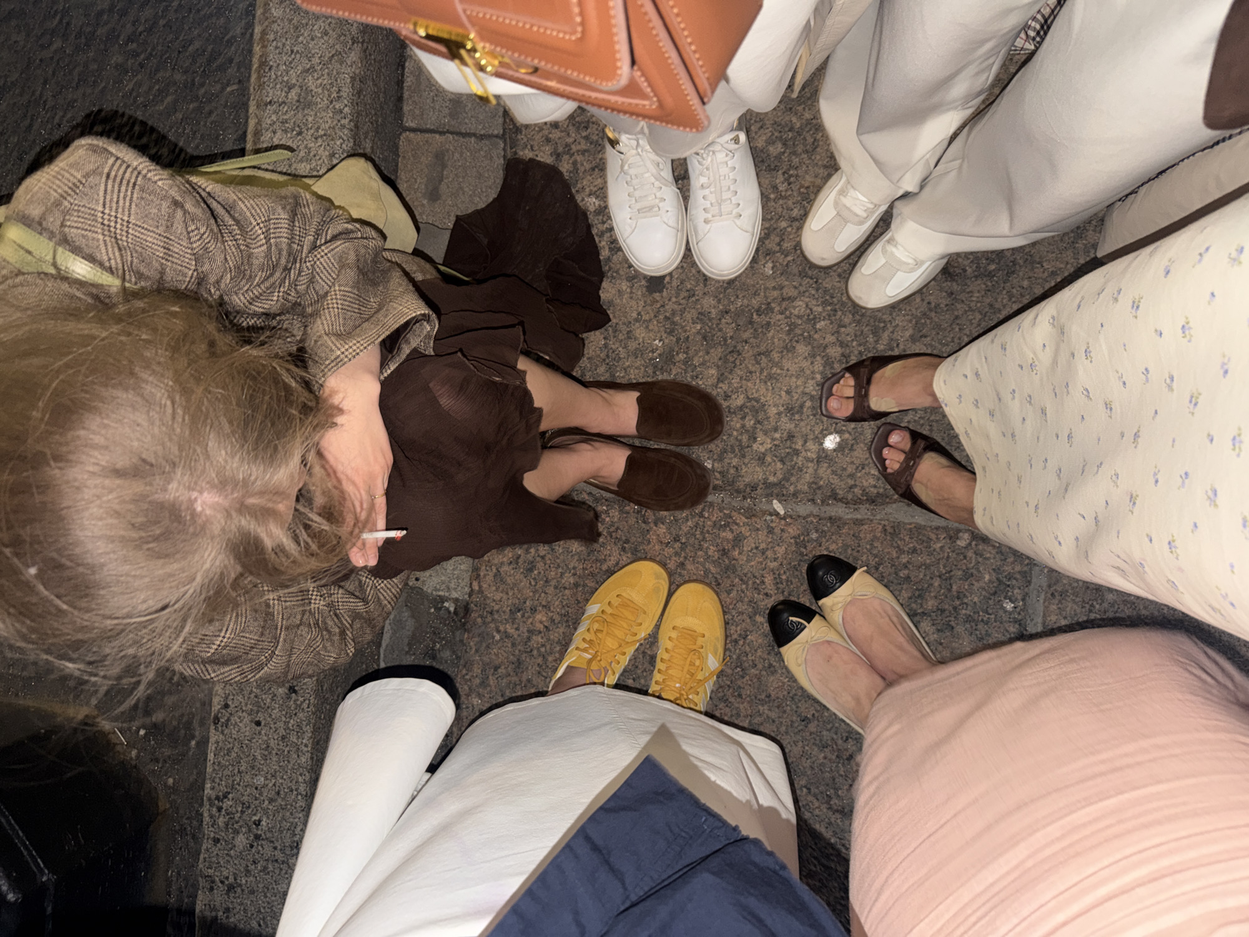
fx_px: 866
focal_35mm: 24
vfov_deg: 56.8
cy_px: 468
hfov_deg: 71.6
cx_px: 624
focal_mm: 6.76
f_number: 1.78
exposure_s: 1/6
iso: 80
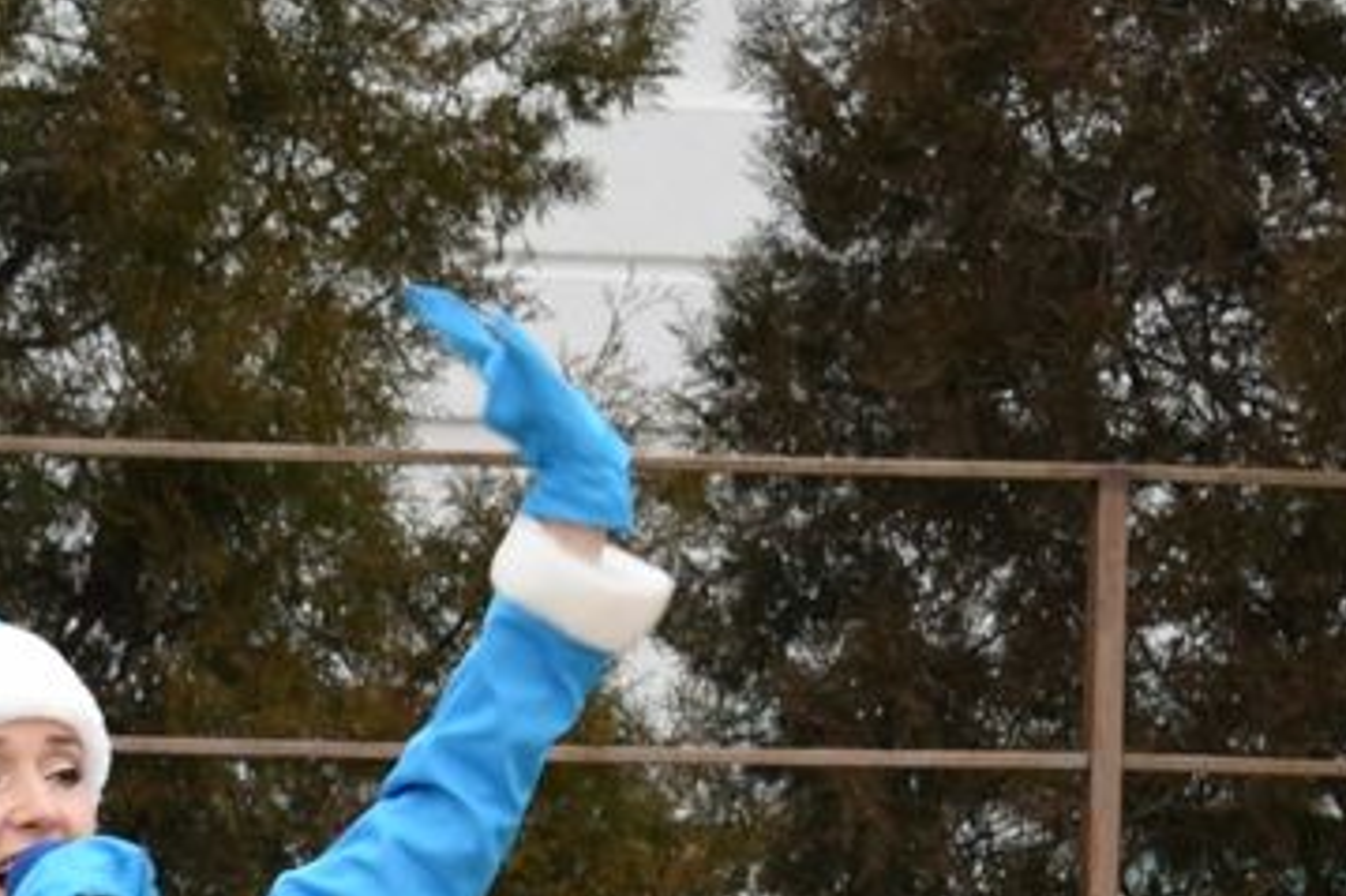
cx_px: -495
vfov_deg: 5.5
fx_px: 9193
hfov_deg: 8.2
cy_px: 1269
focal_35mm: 246
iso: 400
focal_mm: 46
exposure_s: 1/60
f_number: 5.3
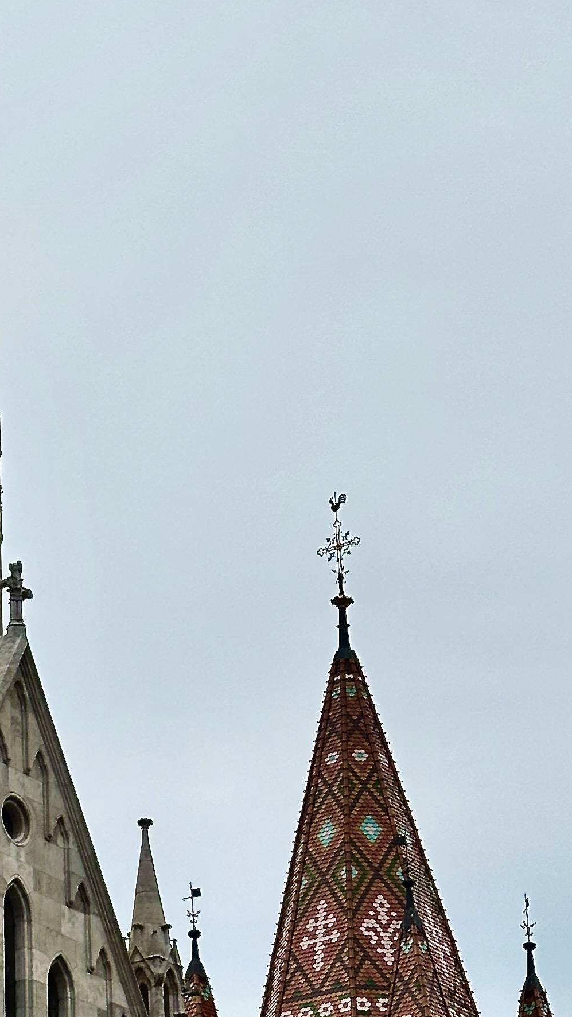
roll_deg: +0.0
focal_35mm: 119
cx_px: -148
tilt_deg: +21.8
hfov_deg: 10.0
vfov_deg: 17.9
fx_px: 3208
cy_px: 750
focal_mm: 6.86
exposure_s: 1/8197
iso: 64
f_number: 1.78
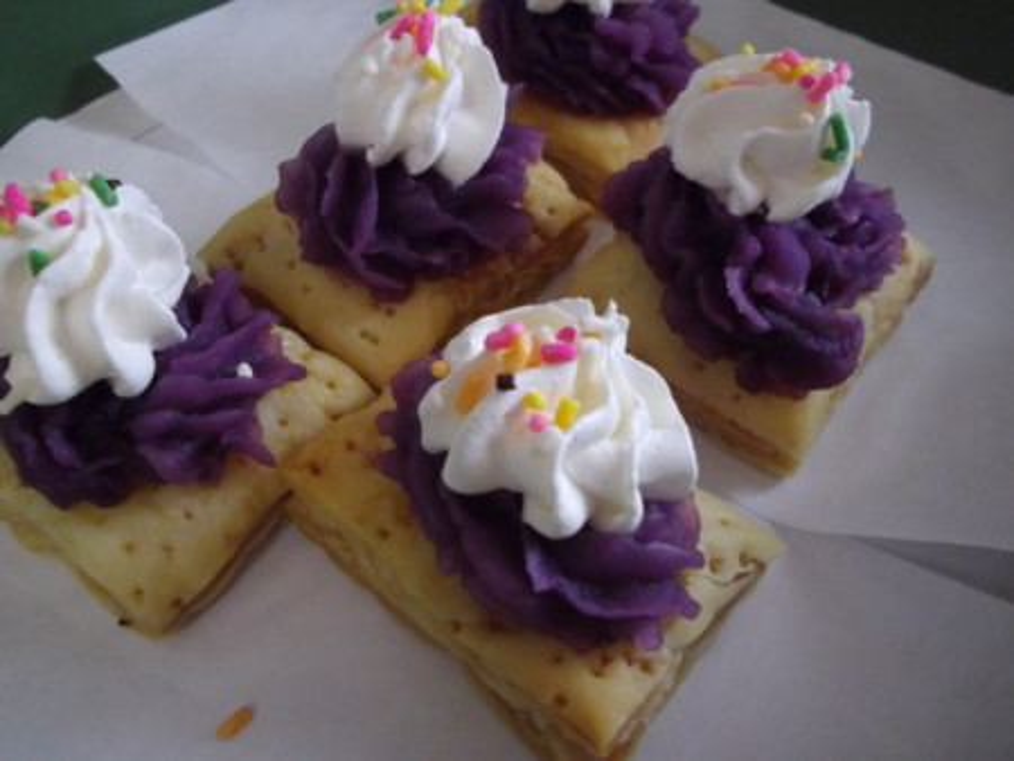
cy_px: 380
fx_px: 938
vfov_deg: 44.2
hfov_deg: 56.8
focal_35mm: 32
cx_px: 507
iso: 557
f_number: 3.5
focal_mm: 5.8
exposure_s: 1/50
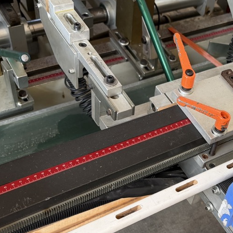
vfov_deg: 31.2
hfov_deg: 30.1
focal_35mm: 54
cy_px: 169
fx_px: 411
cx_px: 216
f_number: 1.78
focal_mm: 6.76
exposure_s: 1/82
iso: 200
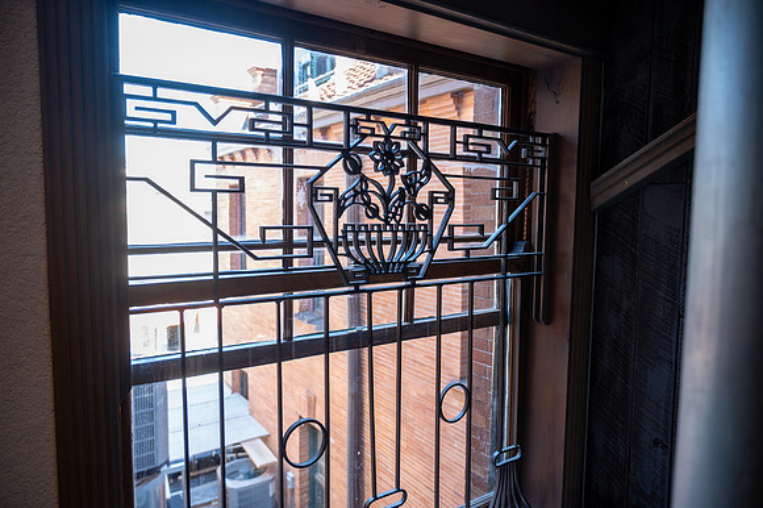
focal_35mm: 26
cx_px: 382
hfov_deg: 70.5
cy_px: 254
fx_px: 540
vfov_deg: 50.4
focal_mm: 25.5
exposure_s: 1/160
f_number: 4
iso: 1000
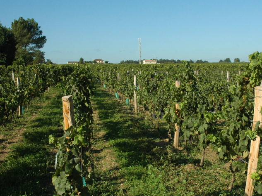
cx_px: 144
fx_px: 315
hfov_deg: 45.2
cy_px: 98
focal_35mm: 42
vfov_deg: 34.7
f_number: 11
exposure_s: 1/500
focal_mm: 25
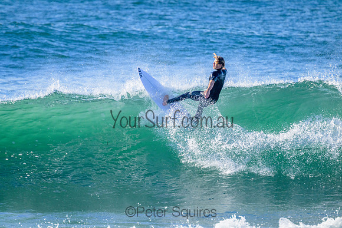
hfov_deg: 2.6
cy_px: 114
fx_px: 7601
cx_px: 171
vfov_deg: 1.7
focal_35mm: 800
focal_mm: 800
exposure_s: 1/2000
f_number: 11
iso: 1800
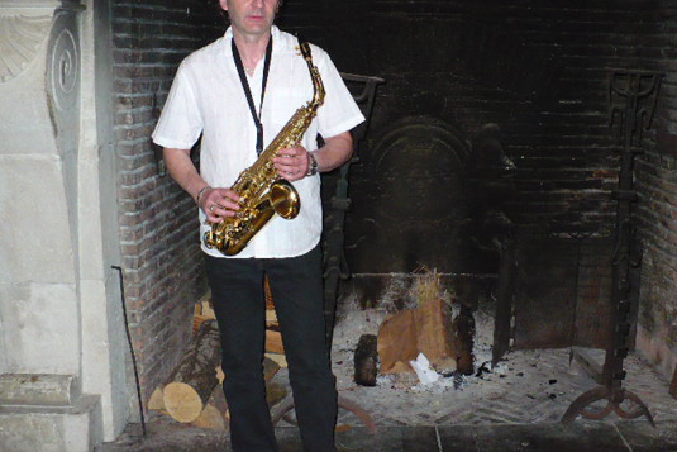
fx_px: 865
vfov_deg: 29.3
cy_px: 220
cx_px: 386
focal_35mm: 46
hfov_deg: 42.6
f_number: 2.8
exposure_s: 1/30
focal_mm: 6.1
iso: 400
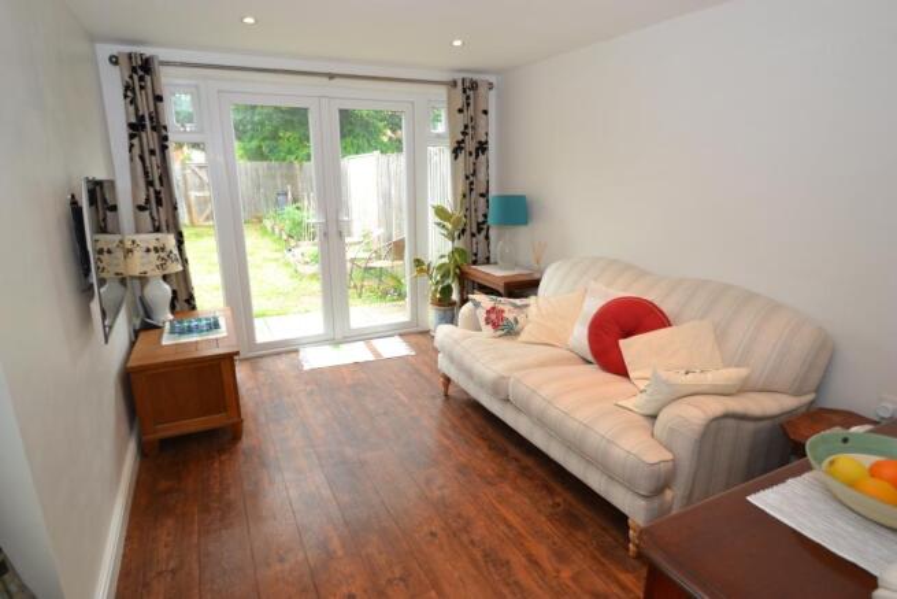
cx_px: 448
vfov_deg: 67.4
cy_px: 300
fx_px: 449
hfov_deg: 90.0
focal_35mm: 18
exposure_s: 1/60
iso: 560
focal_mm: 12
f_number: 3.8
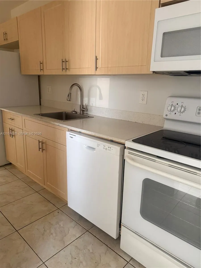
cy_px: 134
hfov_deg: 56.8
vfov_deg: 71.6
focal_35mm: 24
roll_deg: -1.1
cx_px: 100
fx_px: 186
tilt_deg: -13.0
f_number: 1.78
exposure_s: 1/60
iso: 320
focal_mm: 6.76
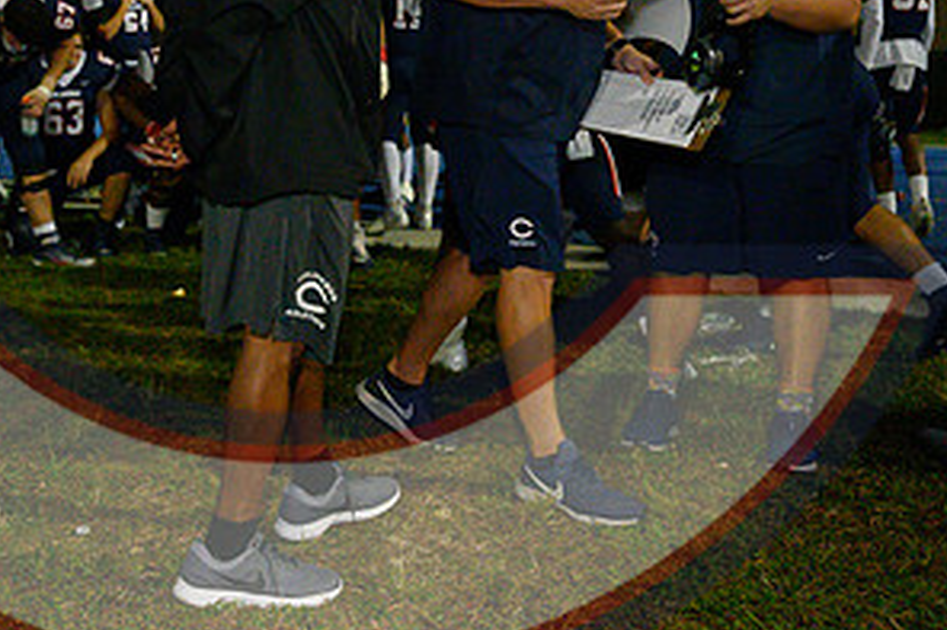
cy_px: 115
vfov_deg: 28.0
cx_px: 269
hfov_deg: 41.0
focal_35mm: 47
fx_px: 1236
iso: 32000
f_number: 2.8
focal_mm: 24
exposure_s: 1/3200
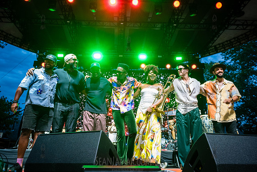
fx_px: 192
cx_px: 126
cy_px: 76
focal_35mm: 27
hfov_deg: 67.5
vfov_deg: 48.0
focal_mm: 24
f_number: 4
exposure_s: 1/160
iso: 3200
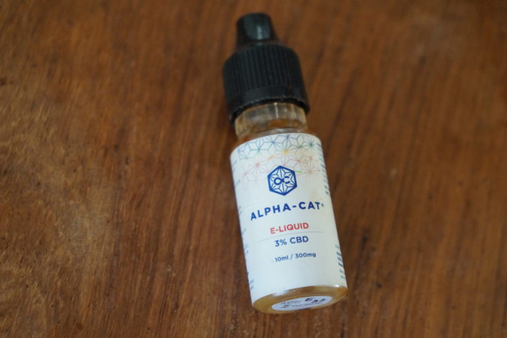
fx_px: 866
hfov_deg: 32.6
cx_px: 254
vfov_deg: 22.1
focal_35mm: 62
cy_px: 169
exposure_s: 1/160
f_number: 4.5
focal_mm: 41
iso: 2000
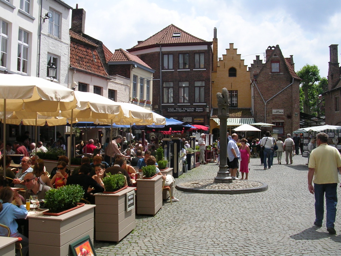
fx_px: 374
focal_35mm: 38
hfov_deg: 49.0
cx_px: 170
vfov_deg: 37.7
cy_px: 128
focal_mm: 5.8
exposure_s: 1/335
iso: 50
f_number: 5.6
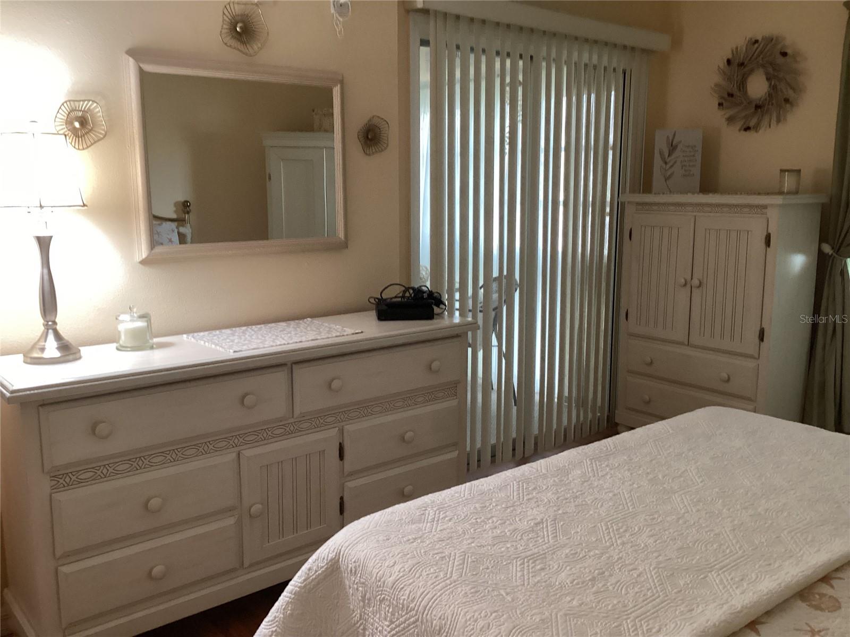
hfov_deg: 58.4
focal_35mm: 31
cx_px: 425
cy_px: 318
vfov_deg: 45.4
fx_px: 761
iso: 250
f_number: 2.4
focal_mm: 3.3
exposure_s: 1/50
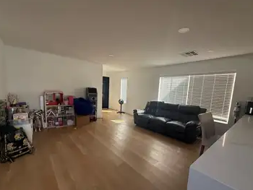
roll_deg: -3.0
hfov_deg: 94.4
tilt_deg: -8.2
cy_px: 105
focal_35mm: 16
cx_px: 129
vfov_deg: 77.9
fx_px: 117
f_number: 2.2
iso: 125
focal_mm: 2.22
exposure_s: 1/99
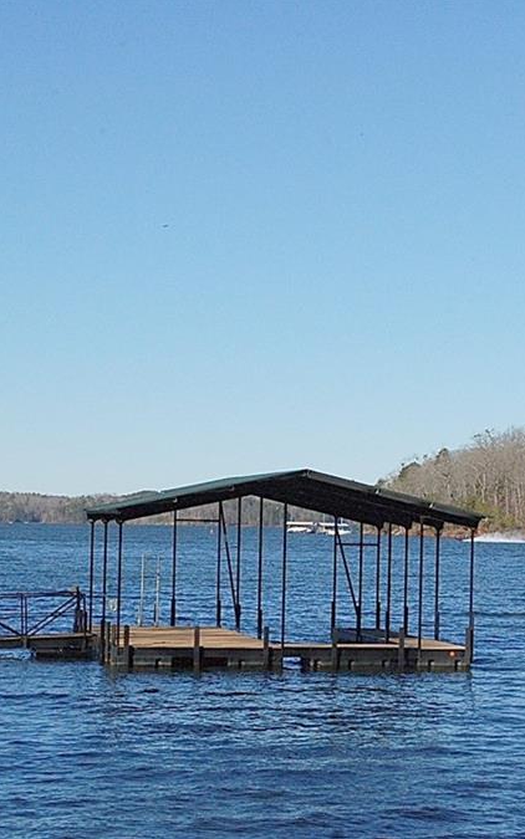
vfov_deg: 23.6
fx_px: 2014
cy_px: 418
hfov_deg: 14.8
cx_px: 355
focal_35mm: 88
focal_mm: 38
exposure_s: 1/640
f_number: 13
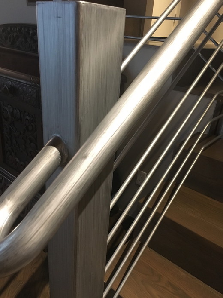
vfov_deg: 61.7
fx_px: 249
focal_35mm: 29
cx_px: 112
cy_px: 149
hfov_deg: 48.2
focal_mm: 4.15
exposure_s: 1/15
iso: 320
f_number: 2.2
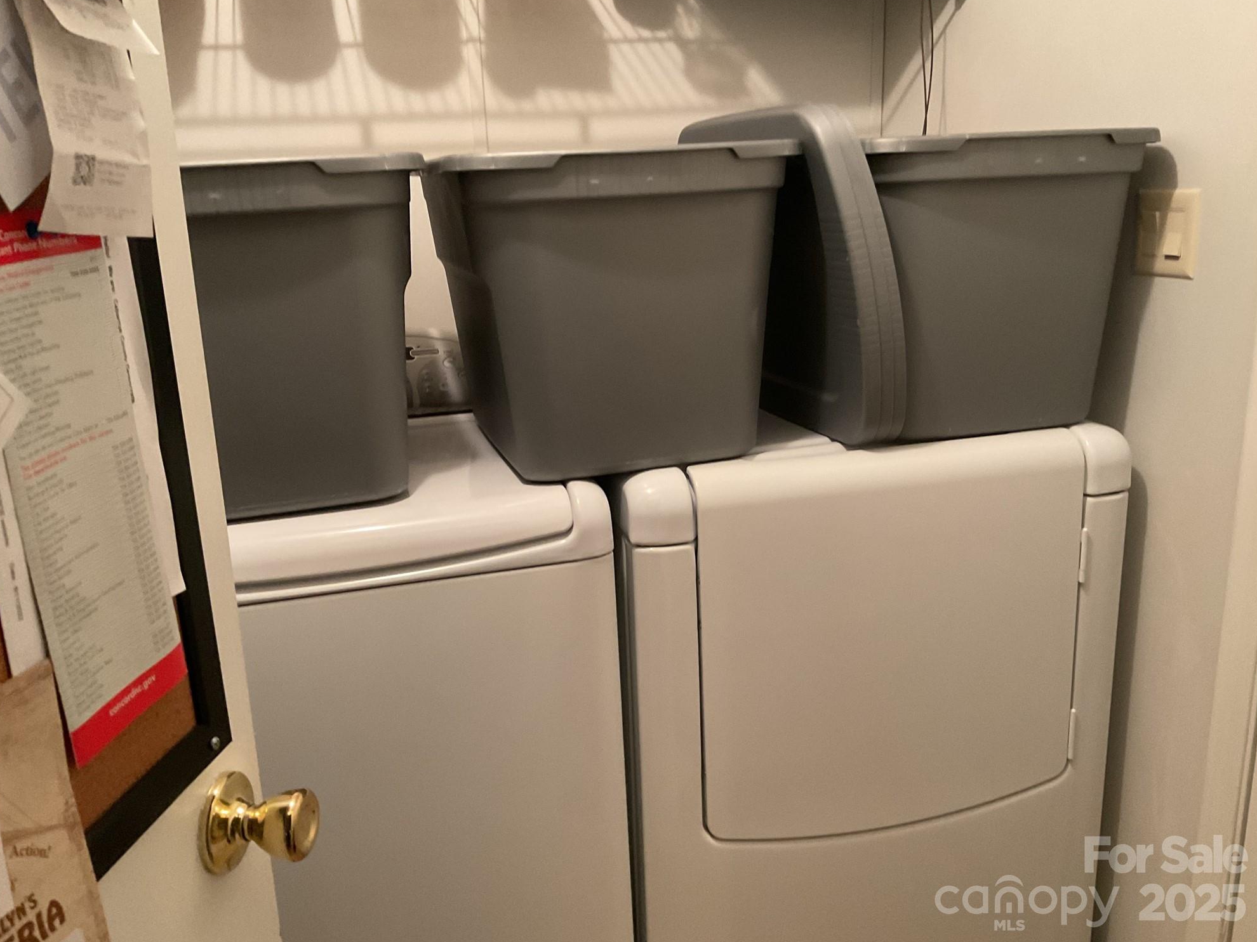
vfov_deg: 46.8
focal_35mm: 30
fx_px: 1089
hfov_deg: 60.0
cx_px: 644
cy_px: 468
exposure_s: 1/40
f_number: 1.8
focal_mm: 3
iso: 250
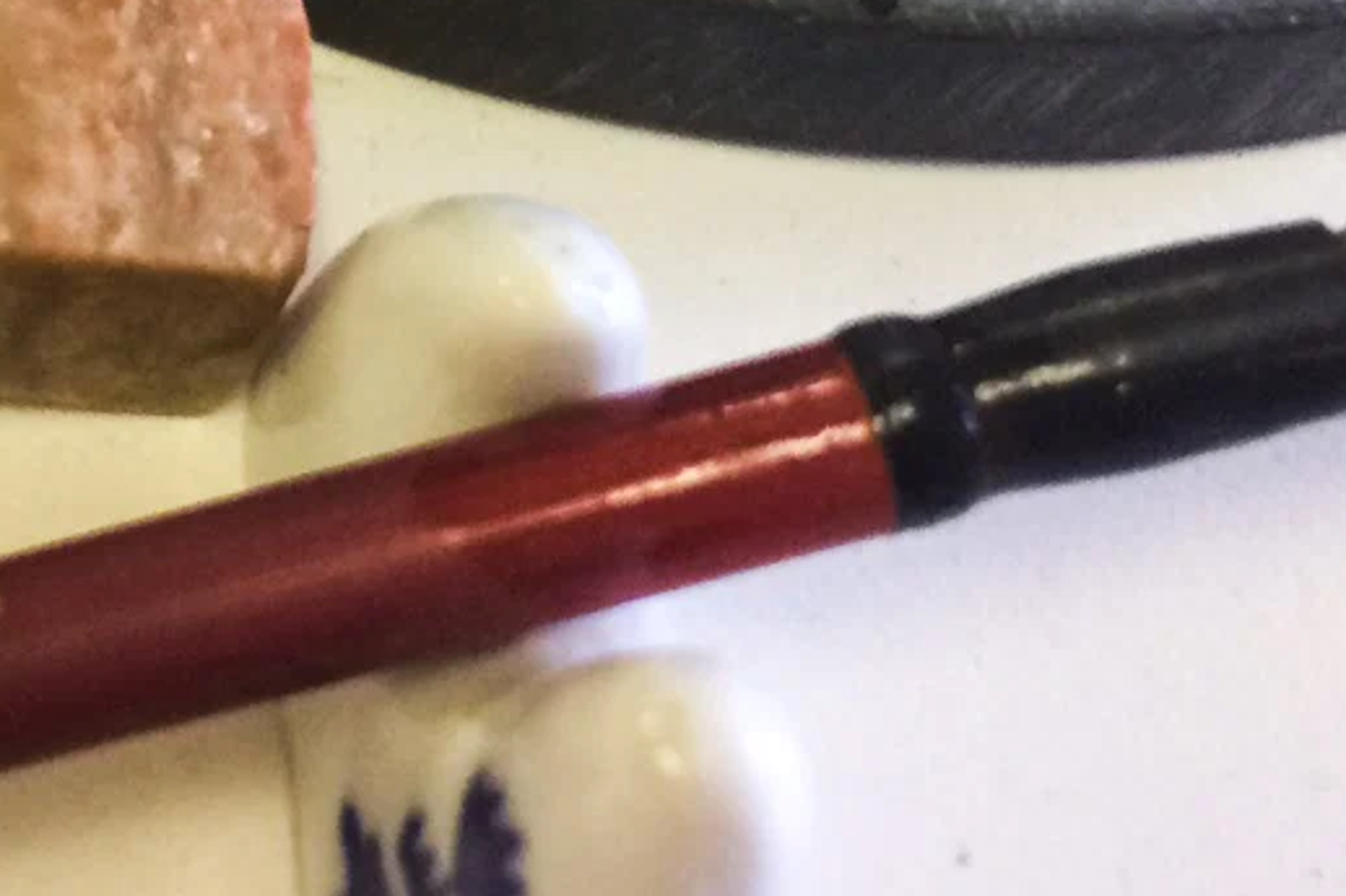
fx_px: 3551
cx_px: 10
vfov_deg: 13.4
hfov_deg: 20.8
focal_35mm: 95
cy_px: -504
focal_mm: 4.15
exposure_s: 1/30
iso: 125
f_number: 2.2
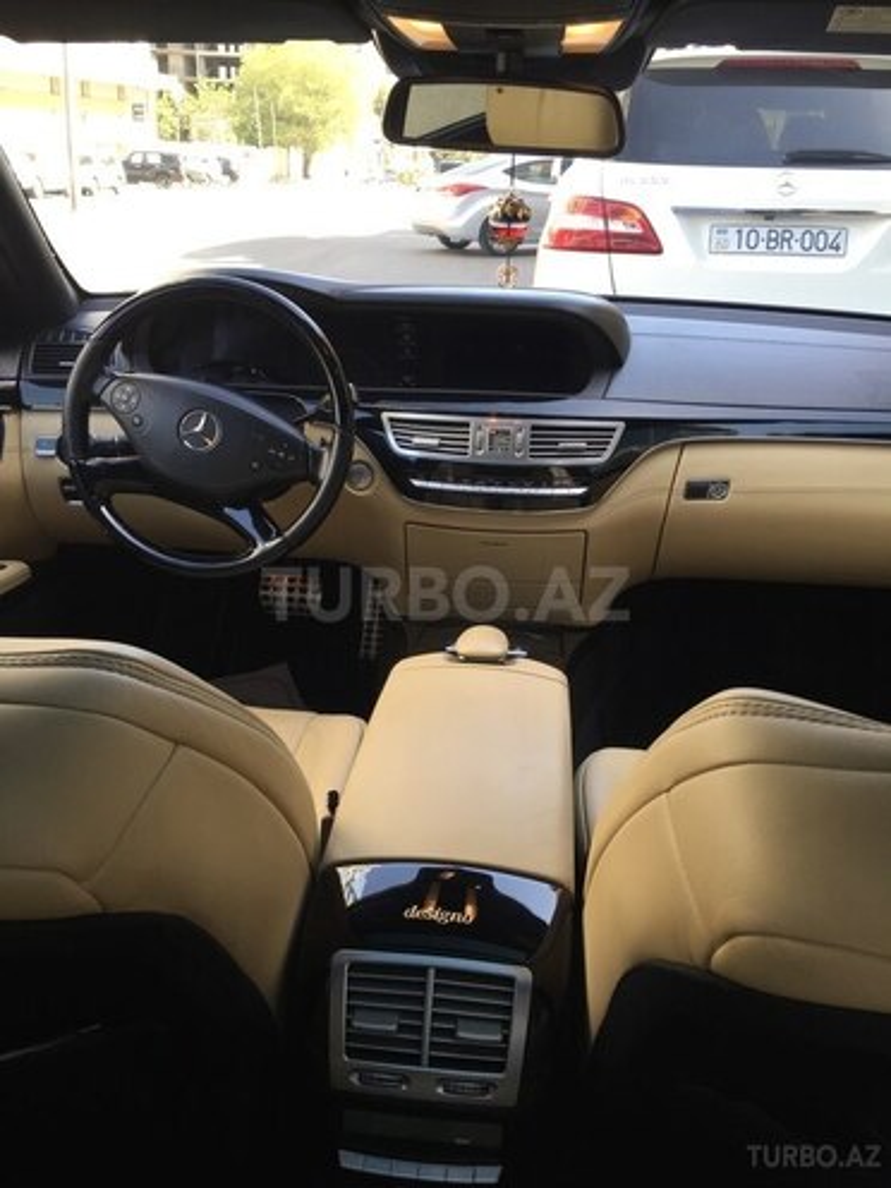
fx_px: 995
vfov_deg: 61.7
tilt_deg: -22.3
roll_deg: -2.3
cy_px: 594
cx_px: 446
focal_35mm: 29
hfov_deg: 48.2
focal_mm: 4.15
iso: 32
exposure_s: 1/100
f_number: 2.2
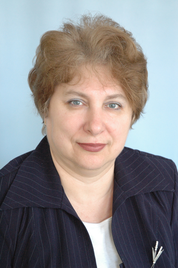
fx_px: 535
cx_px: 89
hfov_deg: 18.9
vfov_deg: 28.1
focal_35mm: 72
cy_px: 134
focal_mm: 48
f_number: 4.5
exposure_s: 1/25
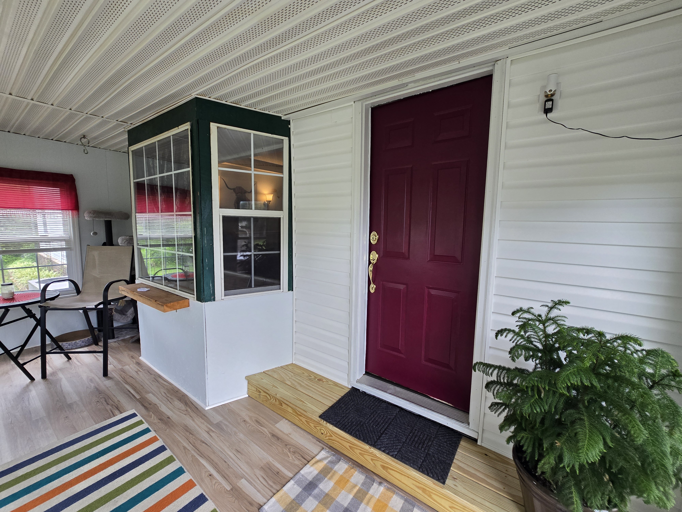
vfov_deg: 89.9
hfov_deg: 106.2
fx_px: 256
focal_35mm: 13
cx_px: 341
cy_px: 256
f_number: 2.2
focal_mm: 2.2
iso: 100
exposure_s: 1/120
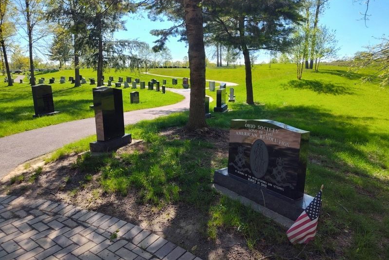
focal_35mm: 24
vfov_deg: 53.2
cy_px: 125
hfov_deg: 73.7
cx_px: 195
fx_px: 259
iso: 100
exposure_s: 1/940
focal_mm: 5.56
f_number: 1.8
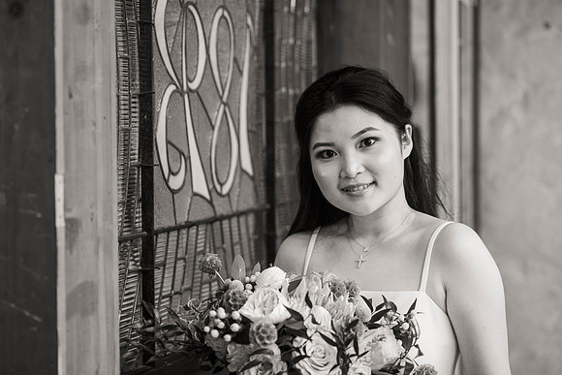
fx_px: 1489
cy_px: 176
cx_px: 264
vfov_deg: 14.4
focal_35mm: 95
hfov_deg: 21.4
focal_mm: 90
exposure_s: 1/100
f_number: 3.5
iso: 1250
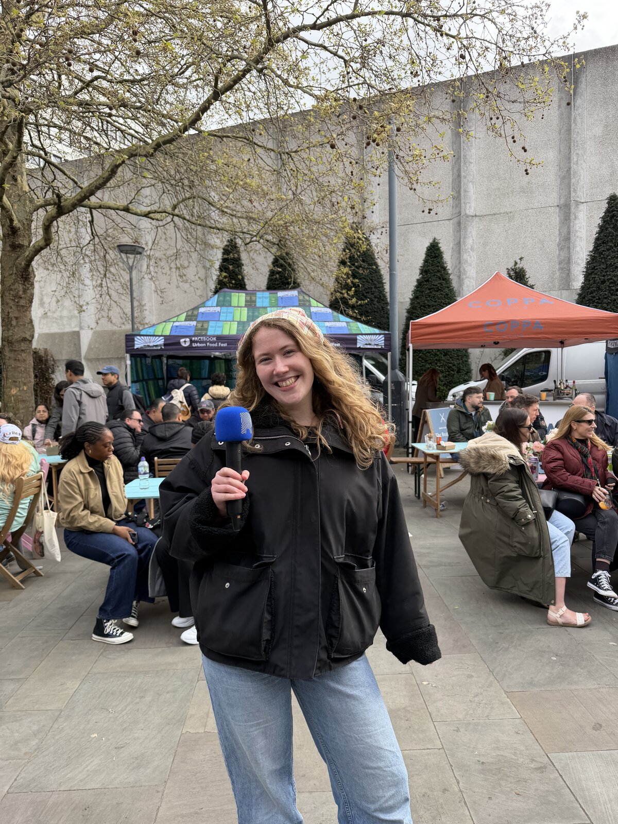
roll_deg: -1.5
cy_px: 412
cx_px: 309
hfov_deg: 56.8
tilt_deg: -4.4
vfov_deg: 71.6
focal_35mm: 24
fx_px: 571
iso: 80
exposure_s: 1/654
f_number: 1.78
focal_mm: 6.76
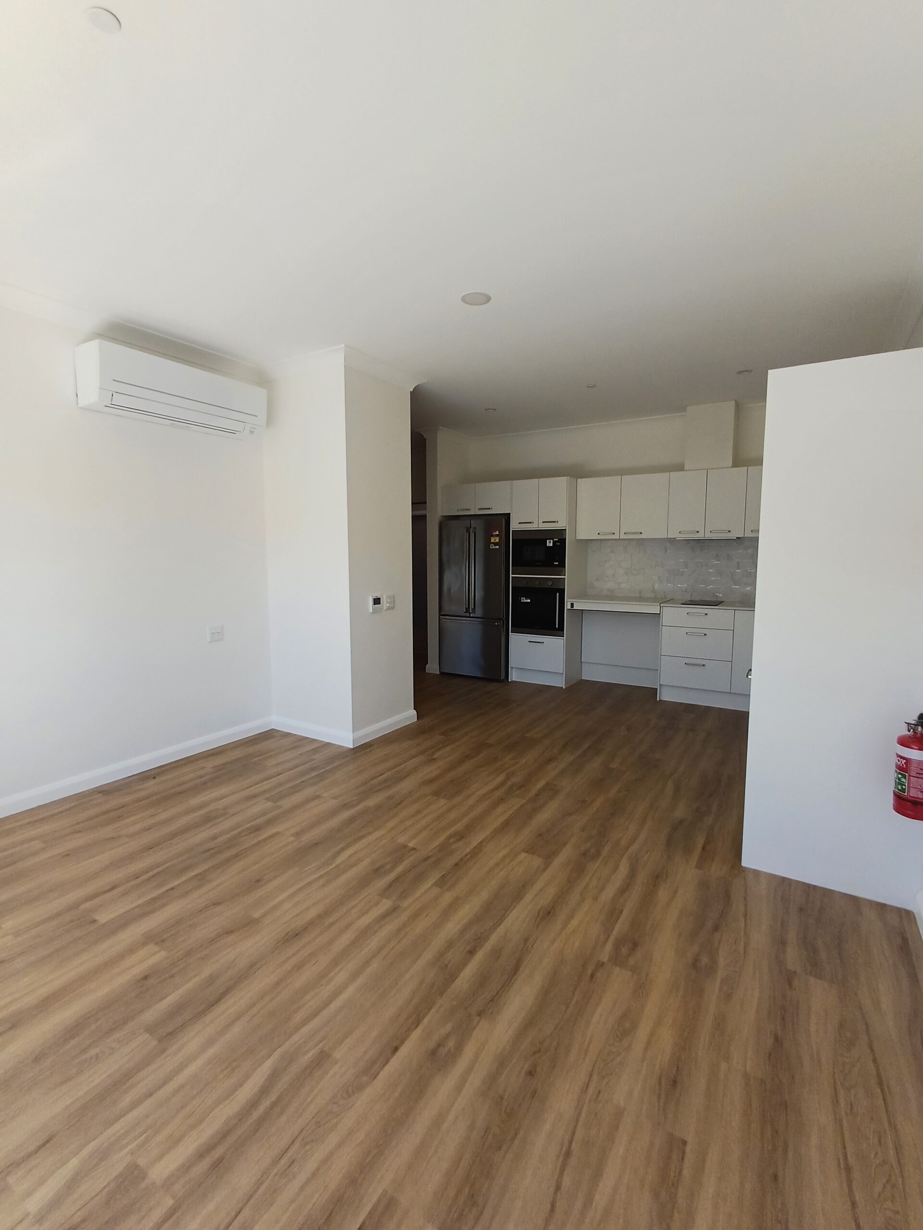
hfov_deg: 78.1
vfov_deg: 94.5
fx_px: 569
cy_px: 615
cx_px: 462
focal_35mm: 16
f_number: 2.2
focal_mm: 1.64
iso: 40
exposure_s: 1/114
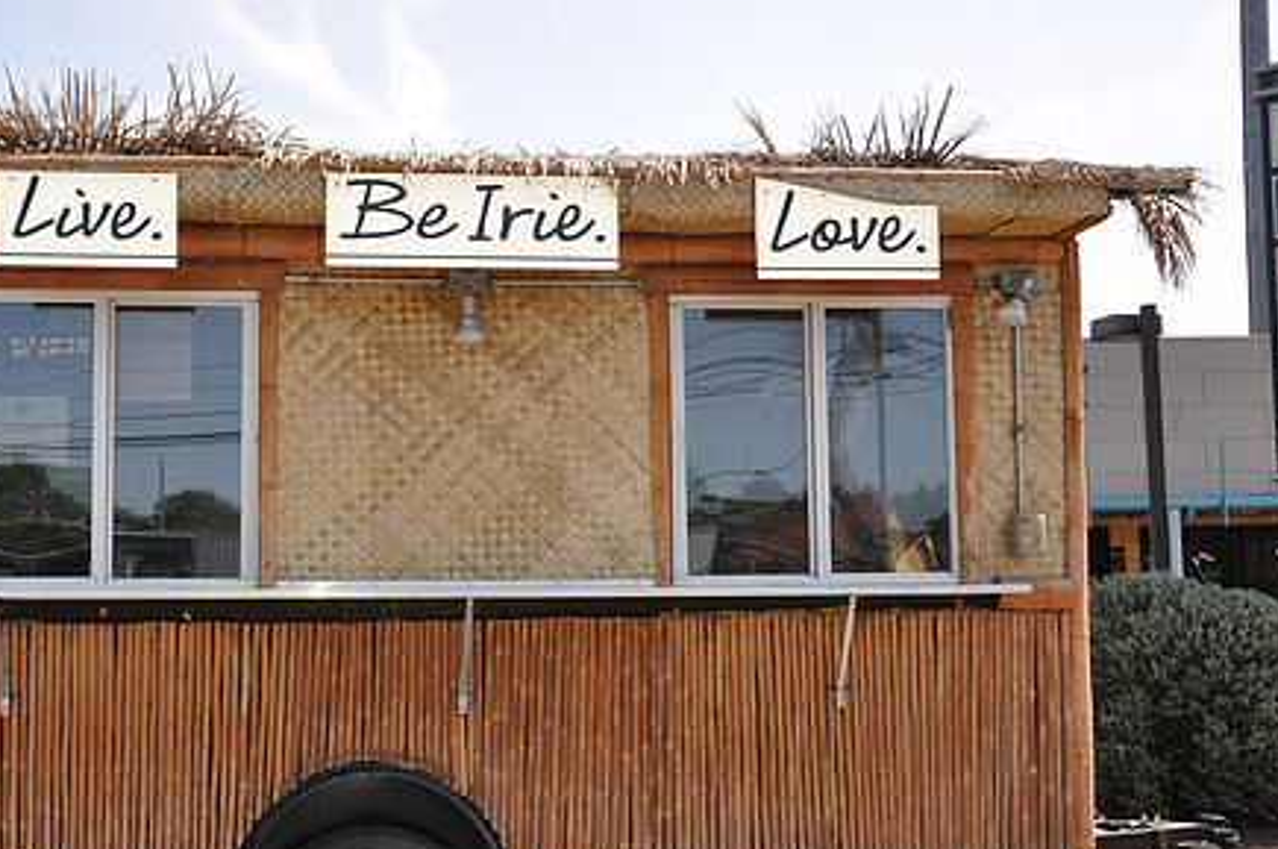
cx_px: 455
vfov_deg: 27.9
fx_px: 1702
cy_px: 516
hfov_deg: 40.8
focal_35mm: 48
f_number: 5.6
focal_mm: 24
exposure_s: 1/200
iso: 200
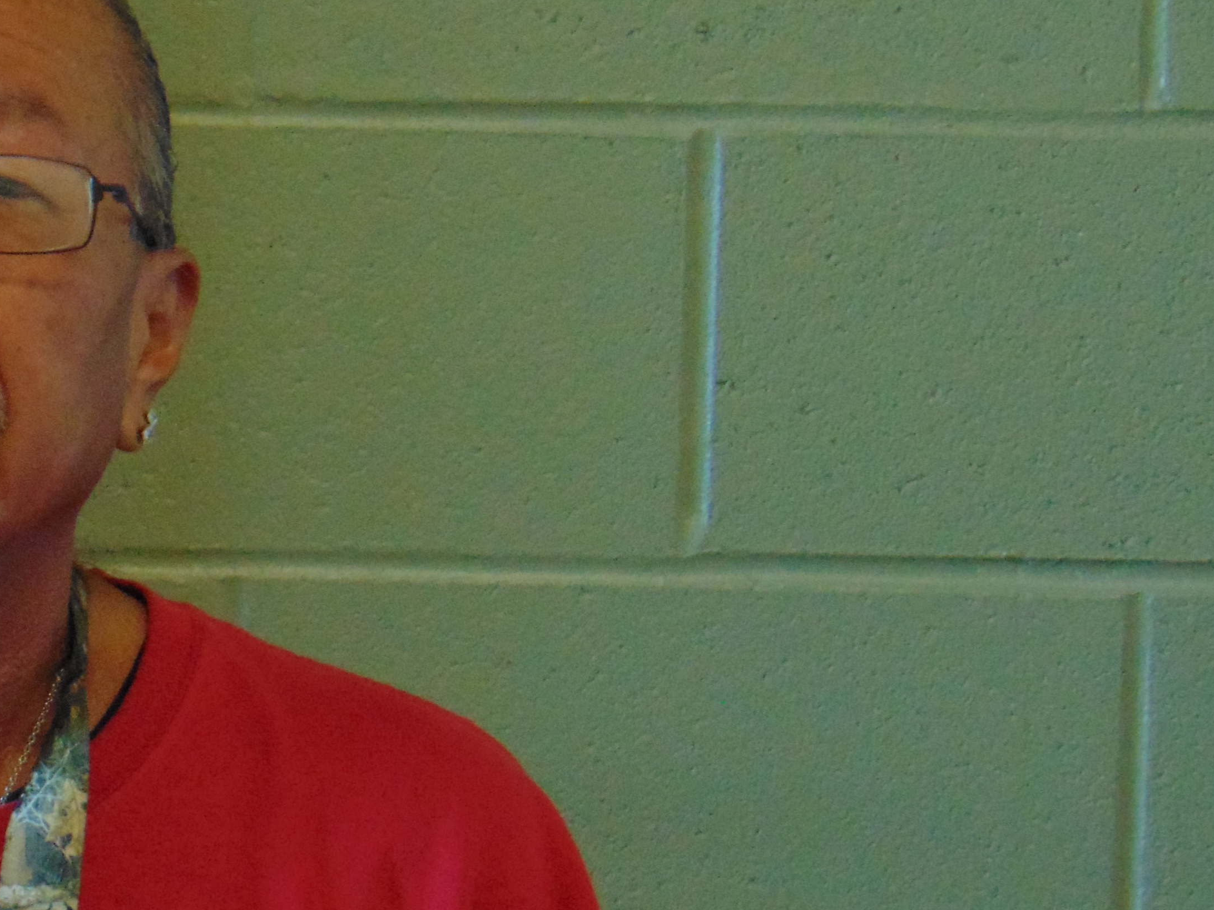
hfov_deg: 16.3
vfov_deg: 12.6
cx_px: -78
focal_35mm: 118
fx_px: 4138
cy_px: 440
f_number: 3.5
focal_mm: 9
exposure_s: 1/30
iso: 320
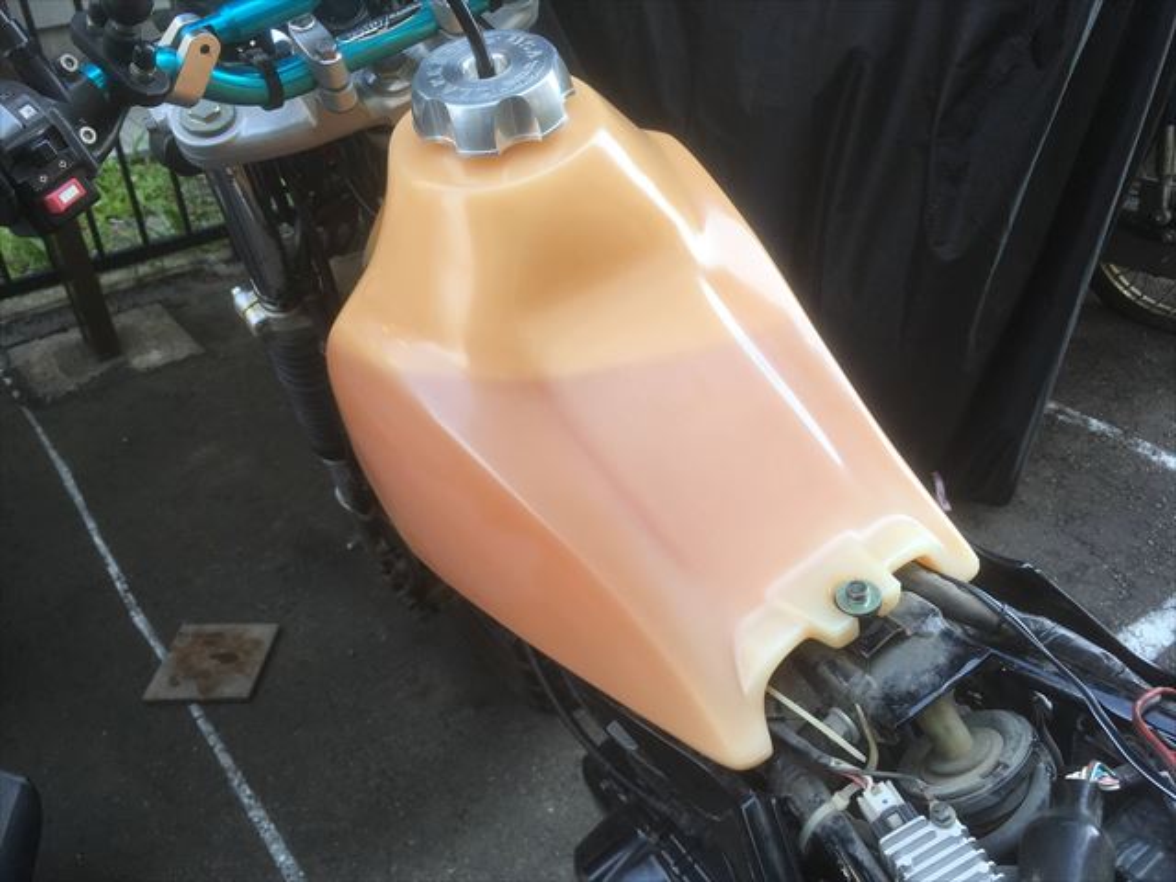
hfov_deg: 61.7
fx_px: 985
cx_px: 588
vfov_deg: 48.2
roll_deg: +4.6
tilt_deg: -34.0
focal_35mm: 29
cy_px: 441
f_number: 2.2
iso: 25
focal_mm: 4.15
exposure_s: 1/120
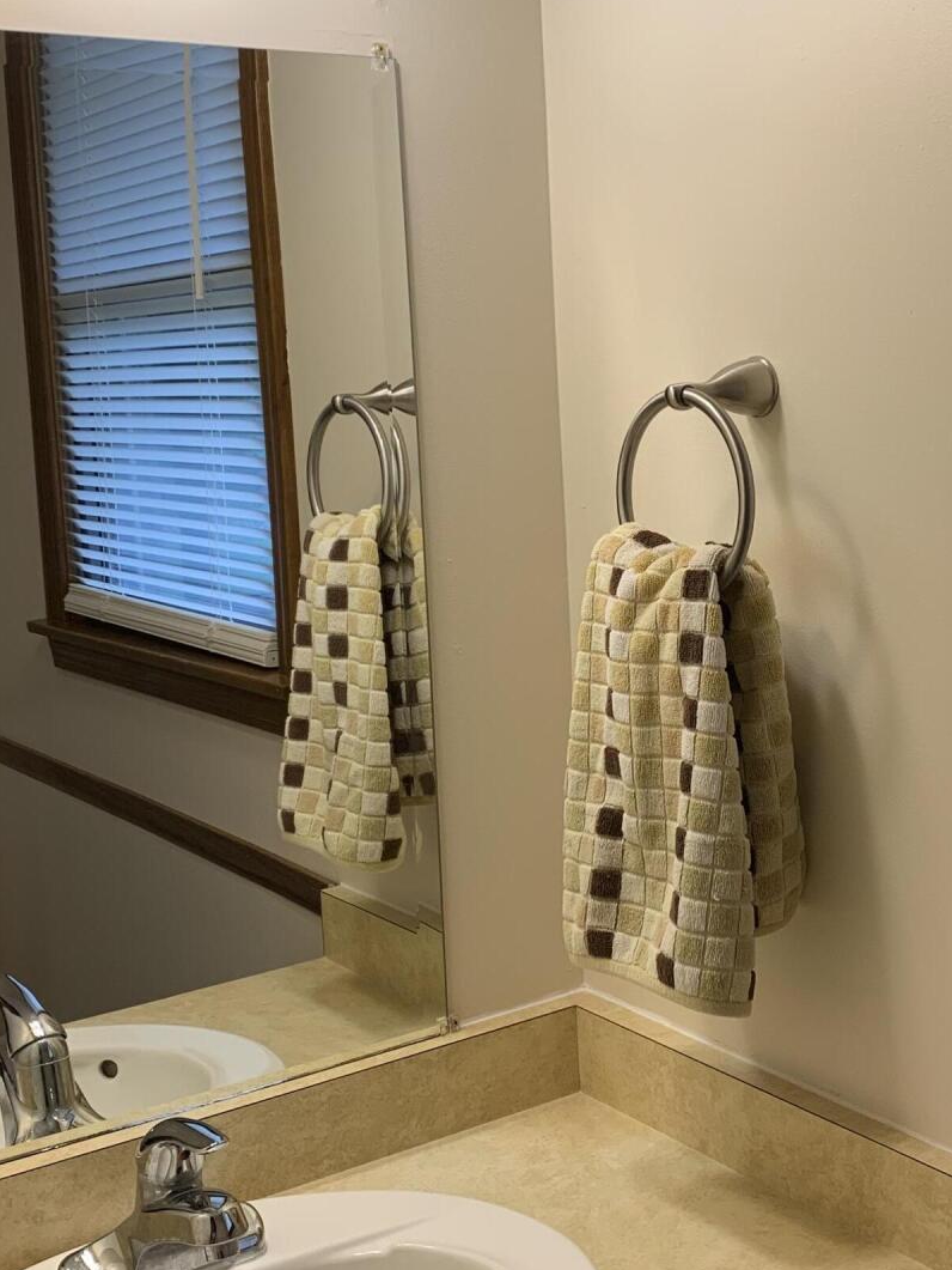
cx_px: 608
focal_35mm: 49
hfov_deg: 29.5
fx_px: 1796
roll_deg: +2.2
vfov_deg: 38.9
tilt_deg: -4.8
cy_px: 576
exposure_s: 1/120
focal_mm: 4.25
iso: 64
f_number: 1.8
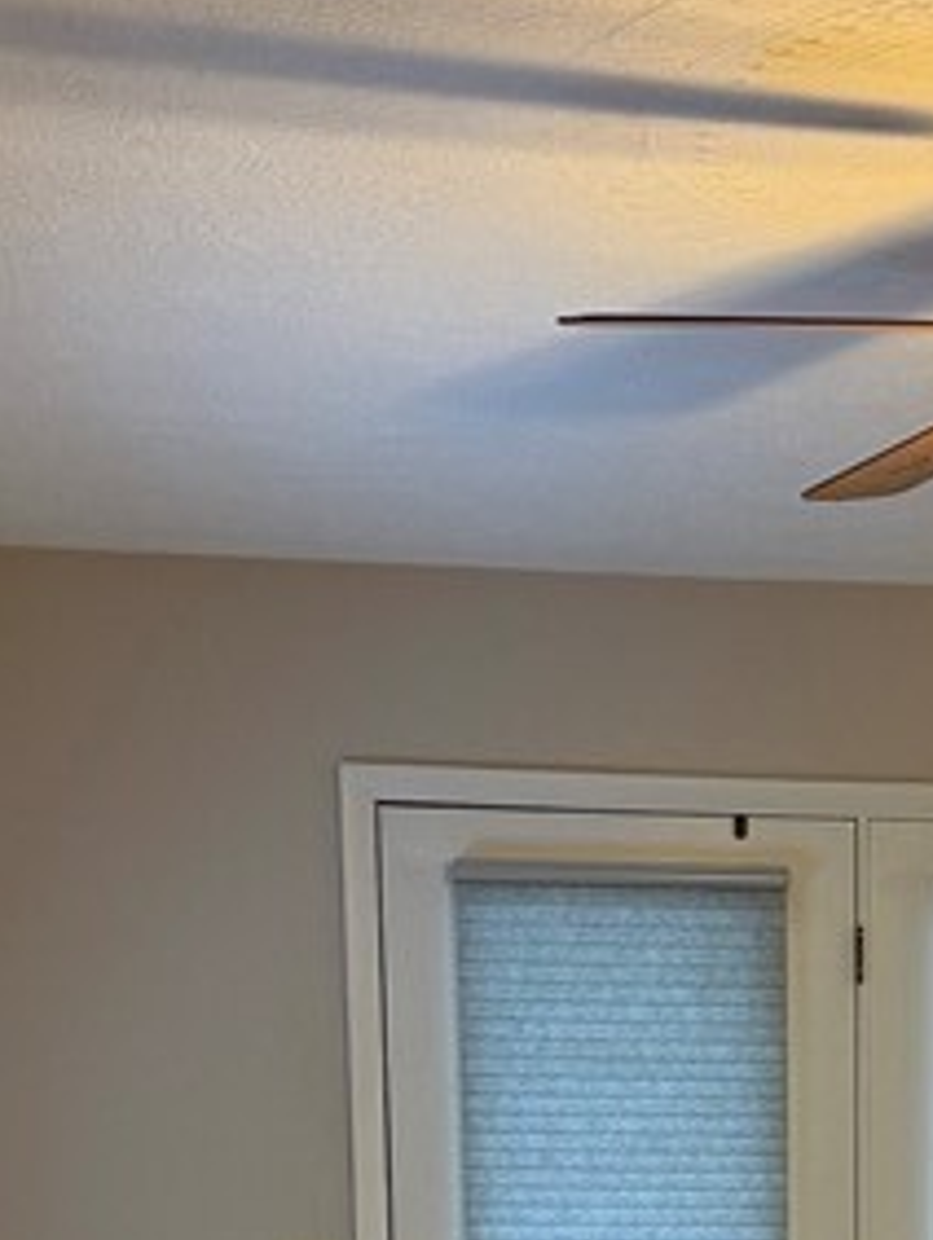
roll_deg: +0.0
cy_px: 1653
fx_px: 3122
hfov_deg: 16.6
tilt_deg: -8.4
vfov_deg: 20.4
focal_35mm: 87
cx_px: 977
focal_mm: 6.76
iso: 320
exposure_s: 1/60
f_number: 1.78
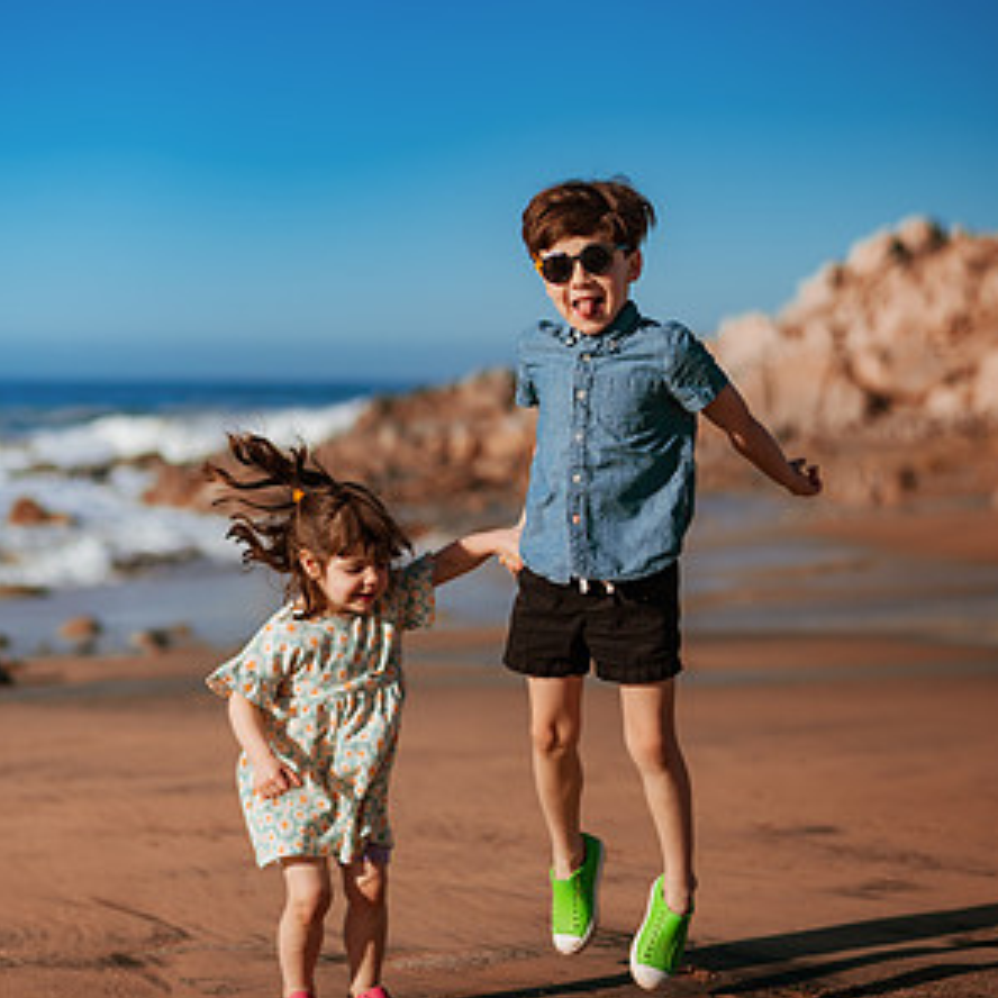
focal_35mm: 75
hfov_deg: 23.1
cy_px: 442
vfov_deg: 23.0
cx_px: 502
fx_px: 2446
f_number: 2
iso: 50
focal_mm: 58
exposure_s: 1/8000
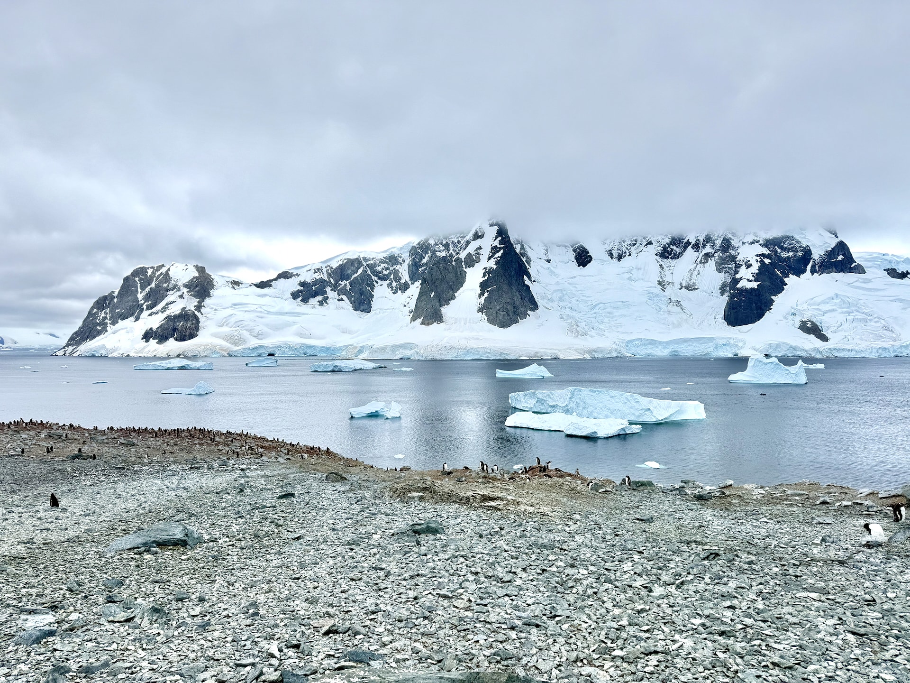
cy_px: 342
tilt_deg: -0.4
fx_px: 631
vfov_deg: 56.8
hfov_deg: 71.6
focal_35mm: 24
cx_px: 455
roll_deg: -0.2
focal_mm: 6.76
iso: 80
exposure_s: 1/1075
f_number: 1.78
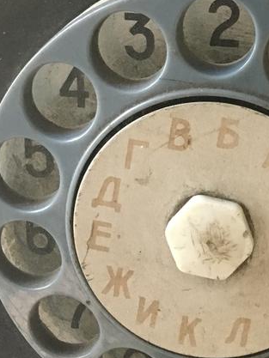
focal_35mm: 89
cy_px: 24
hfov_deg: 16.2
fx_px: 922
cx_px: 285
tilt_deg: -68.5
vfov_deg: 21.4
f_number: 2.2
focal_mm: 4.15
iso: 200
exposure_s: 1/17
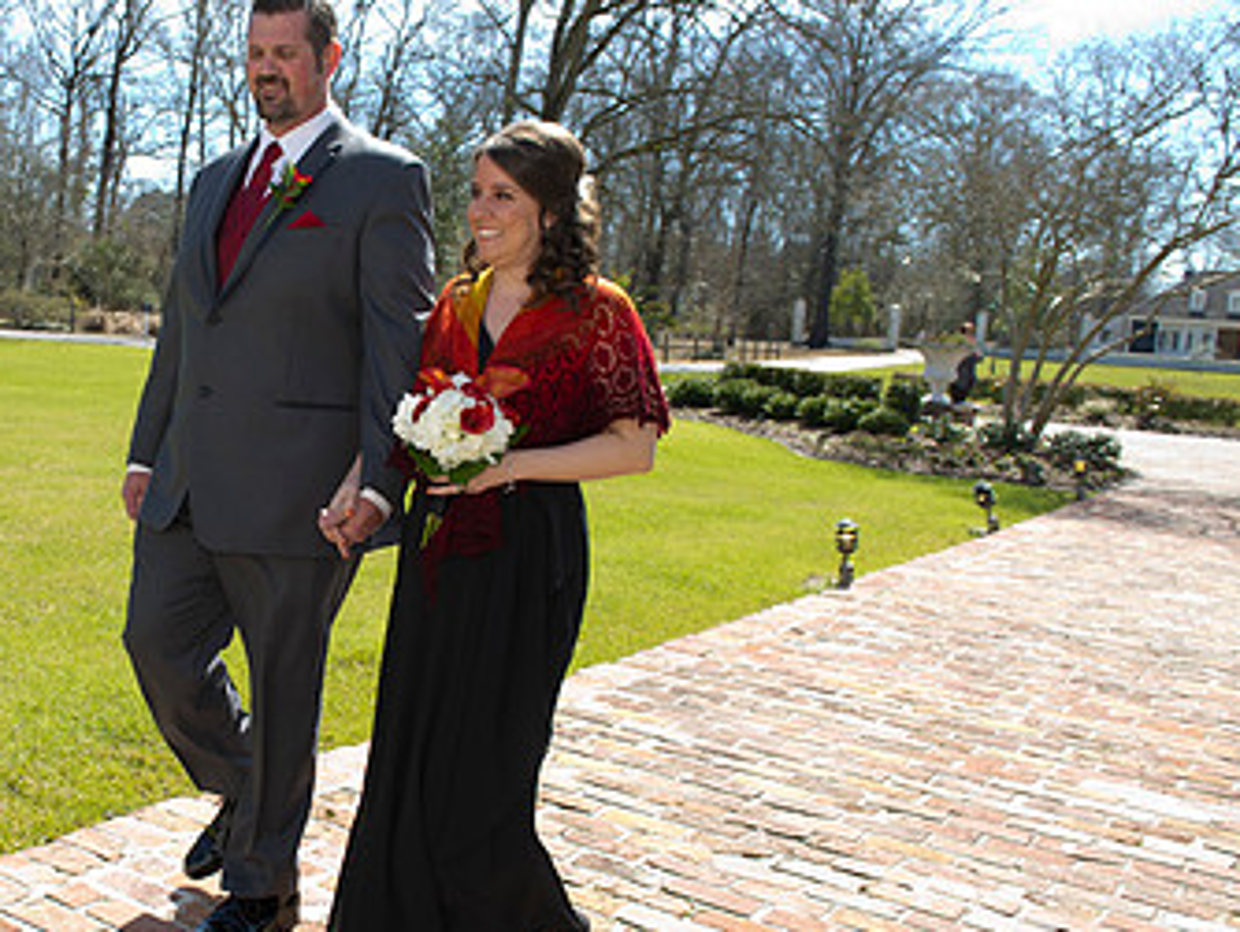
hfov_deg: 44.3
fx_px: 1434
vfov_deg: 36.0
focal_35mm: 40
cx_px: 230
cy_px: 479
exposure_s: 1/200
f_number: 5.6
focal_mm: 24
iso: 100
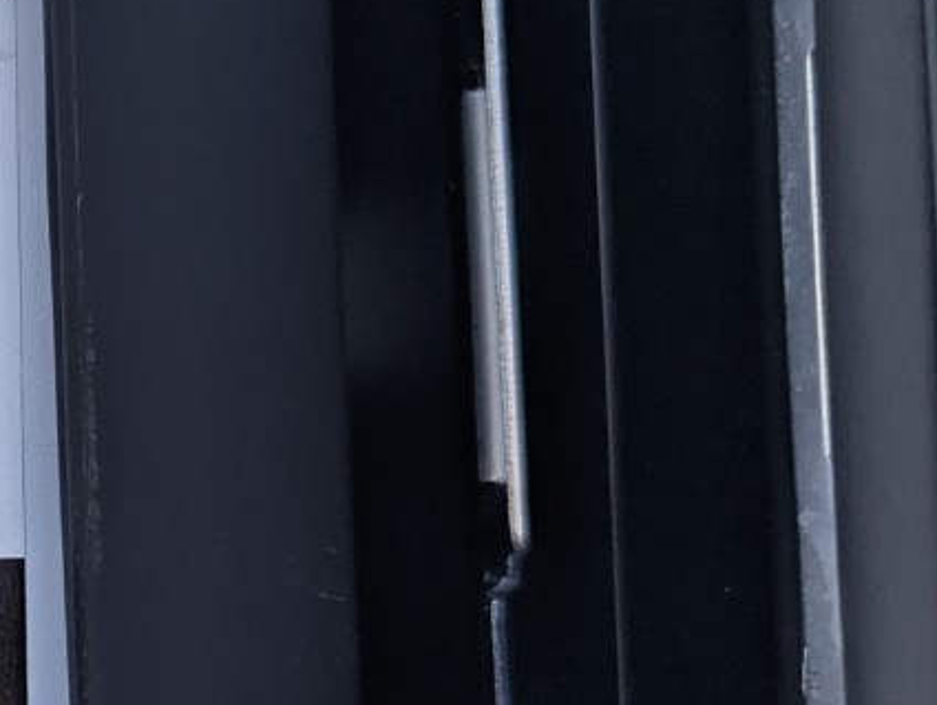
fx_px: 2141
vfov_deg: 18.7
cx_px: -227
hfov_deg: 22.5
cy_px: 438
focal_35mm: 79
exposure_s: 1/1742
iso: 51
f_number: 1.85
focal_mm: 6.81
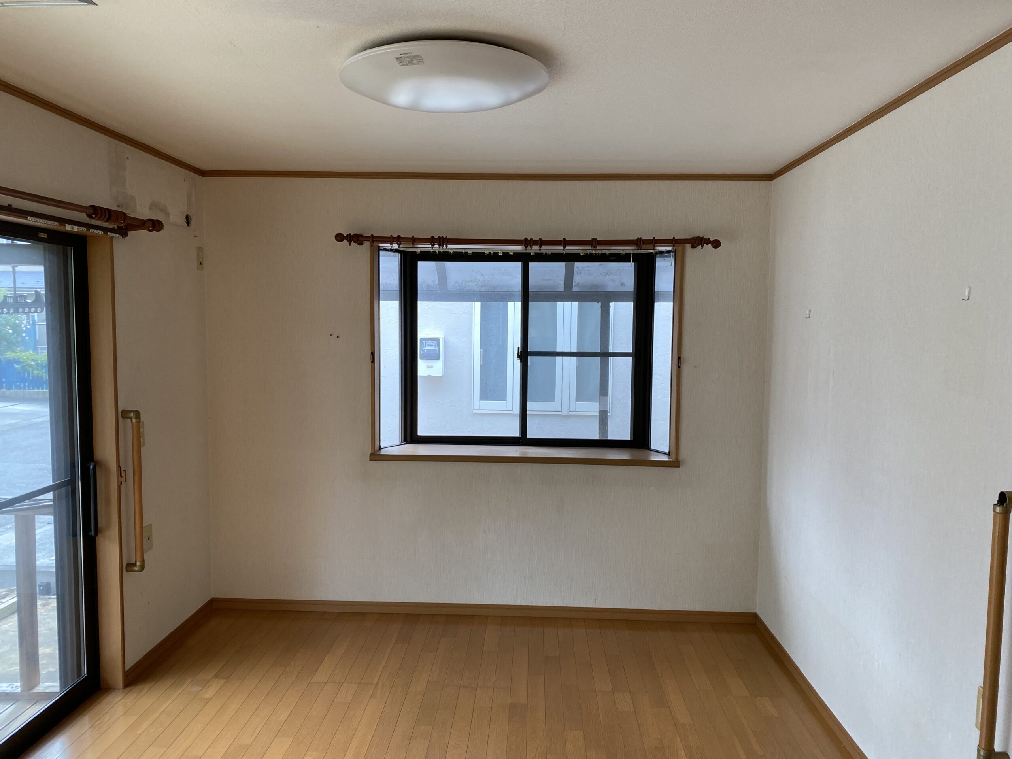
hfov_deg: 67.3
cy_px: 380
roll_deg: -0.7
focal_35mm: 26
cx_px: 506
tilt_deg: -4.9
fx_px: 760
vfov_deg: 53.1
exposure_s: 1/121
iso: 100
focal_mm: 4.25
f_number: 1.8
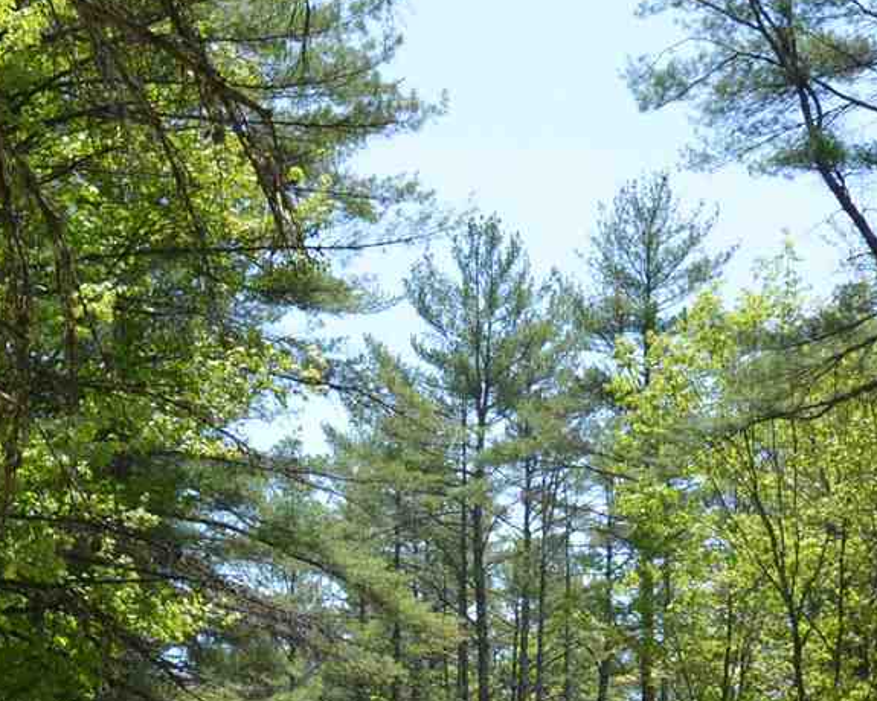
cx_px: 53
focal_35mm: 100
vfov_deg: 14.8
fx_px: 2596
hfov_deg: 18.8
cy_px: 866
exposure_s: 1/200
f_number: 6.3
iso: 100
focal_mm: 20
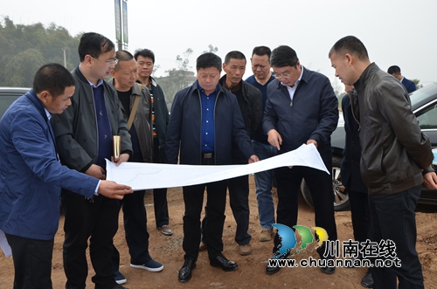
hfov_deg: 57.3
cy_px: 144
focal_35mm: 33
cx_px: 218
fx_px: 400
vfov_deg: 39.8
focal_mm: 22
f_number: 8
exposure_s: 1/250
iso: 200
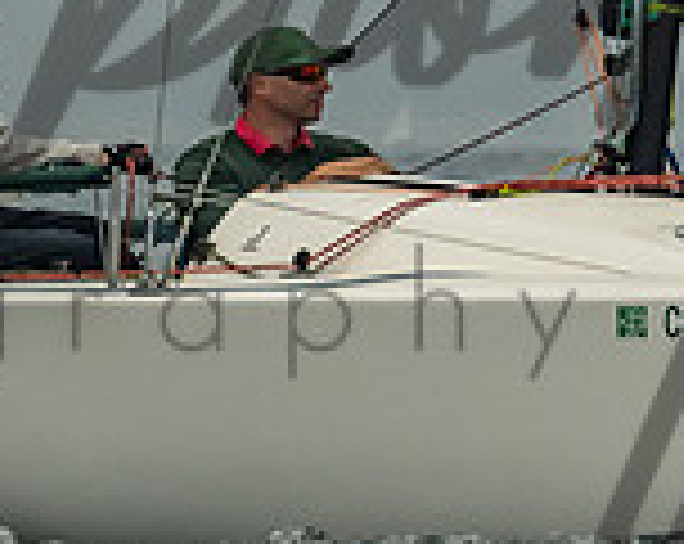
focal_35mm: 703
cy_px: -280
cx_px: 27
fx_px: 14204
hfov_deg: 2.8
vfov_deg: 2.2
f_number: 9
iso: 800
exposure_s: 1/3200
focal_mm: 140
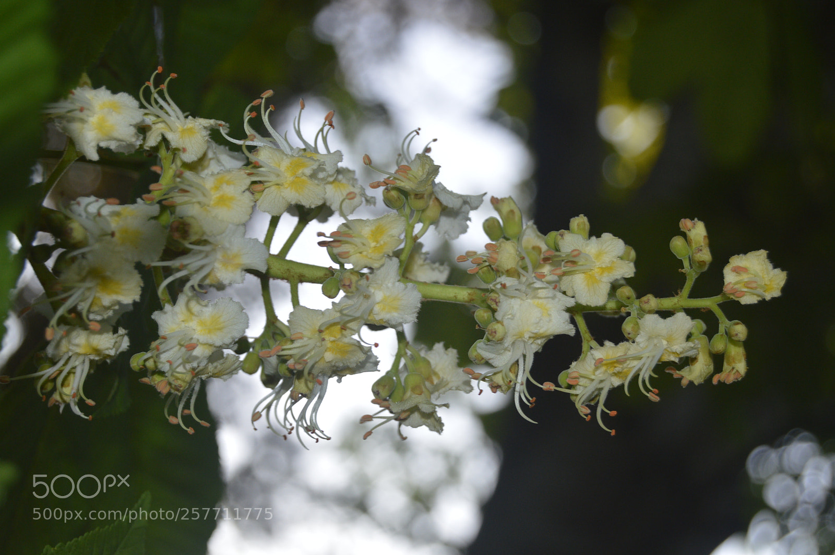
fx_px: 1912
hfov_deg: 24.6
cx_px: 418
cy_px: 278
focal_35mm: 82
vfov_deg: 16.5
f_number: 5.6
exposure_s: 1/125
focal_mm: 55
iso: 400
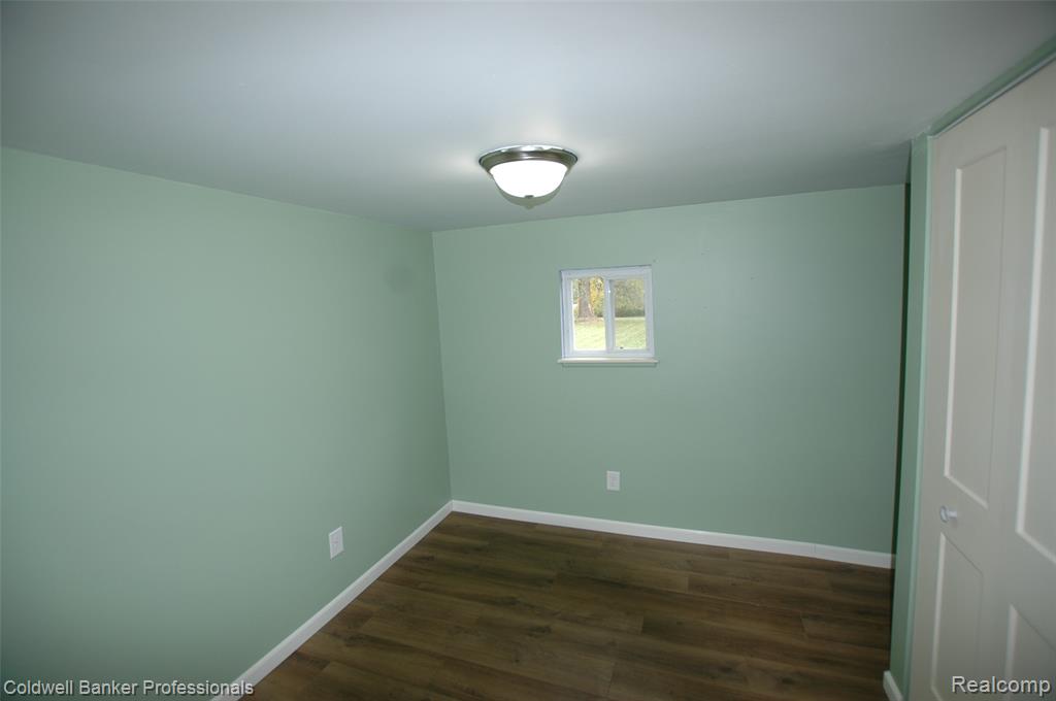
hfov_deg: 100.5
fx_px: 439
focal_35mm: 15
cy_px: 350
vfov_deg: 77.2
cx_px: 528
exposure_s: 1/60
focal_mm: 10
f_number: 3.5
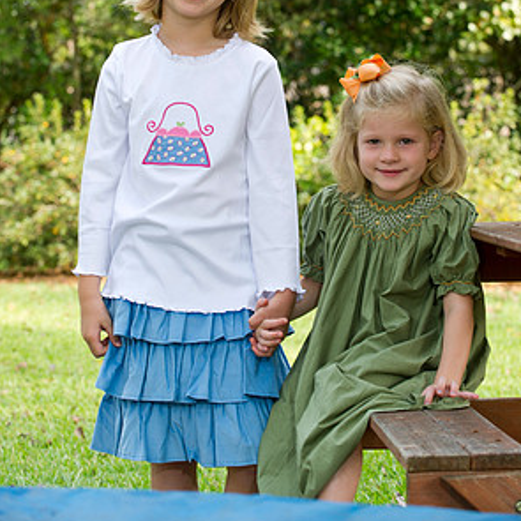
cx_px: 262
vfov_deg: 14.1
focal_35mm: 123
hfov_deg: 14.2
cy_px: 152
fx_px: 2094
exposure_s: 1/100
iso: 320
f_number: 5
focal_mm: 95
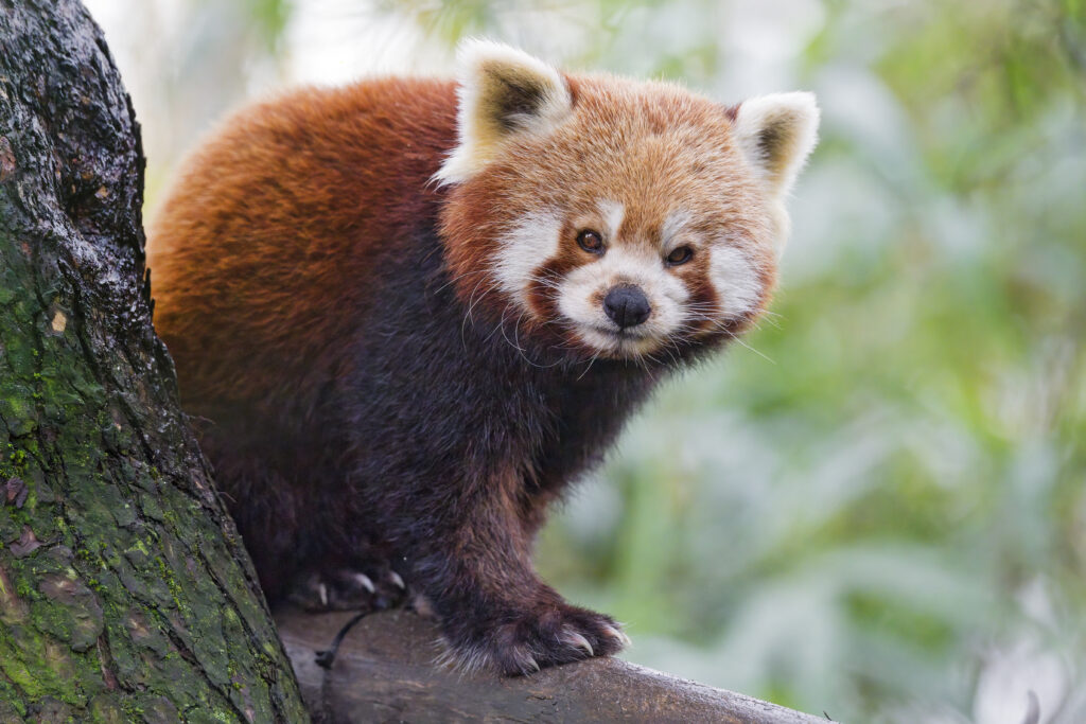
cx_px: 543
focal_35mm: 350
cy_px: 362
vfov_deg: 3.9
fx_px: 10559
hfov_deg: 5.9
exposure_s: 1/640
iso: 16000
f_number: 5.6
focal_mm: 350
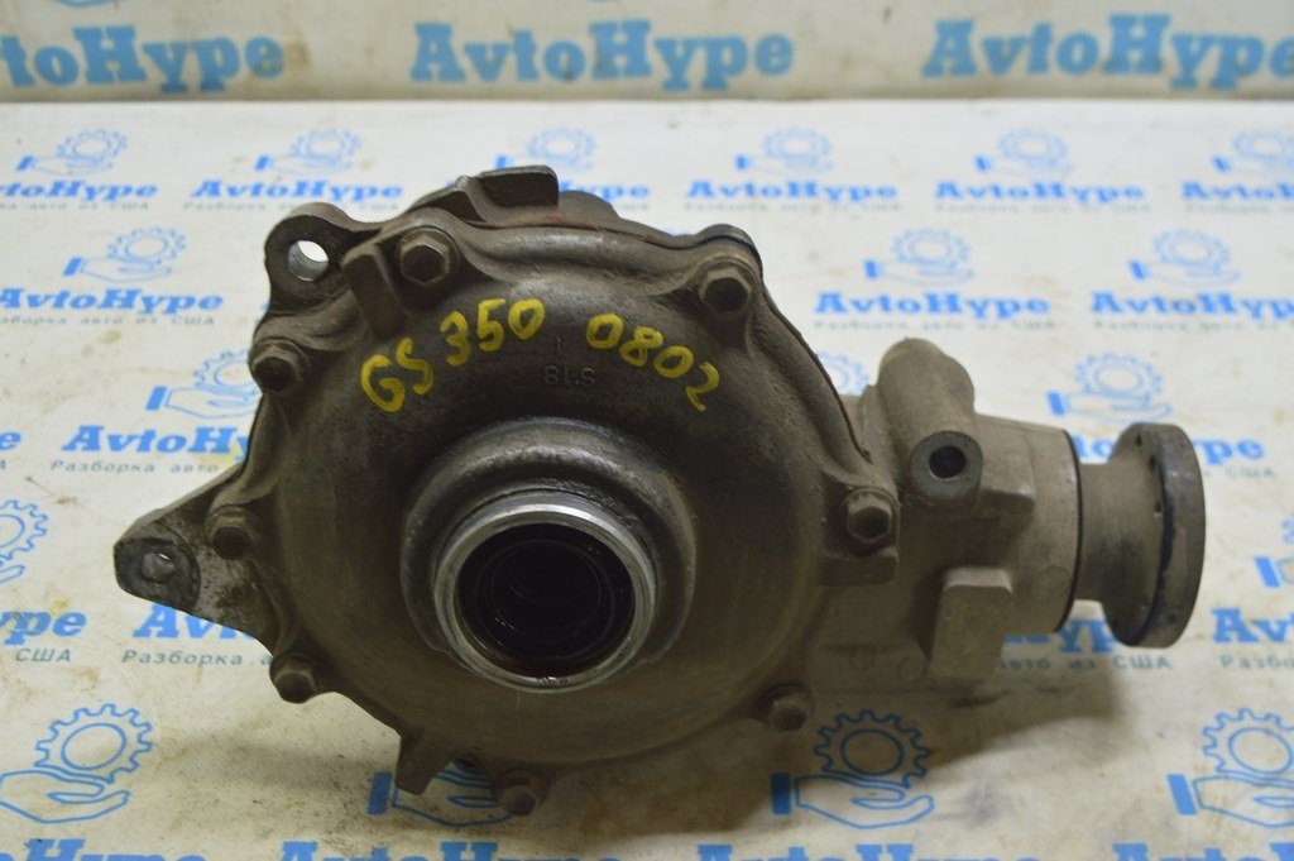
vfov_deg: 29.8
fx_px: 1616
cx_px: 647
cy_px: 430
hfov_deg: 43.6
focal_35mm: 45
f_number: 5.6
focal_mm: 30
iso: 400
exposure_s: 1/20
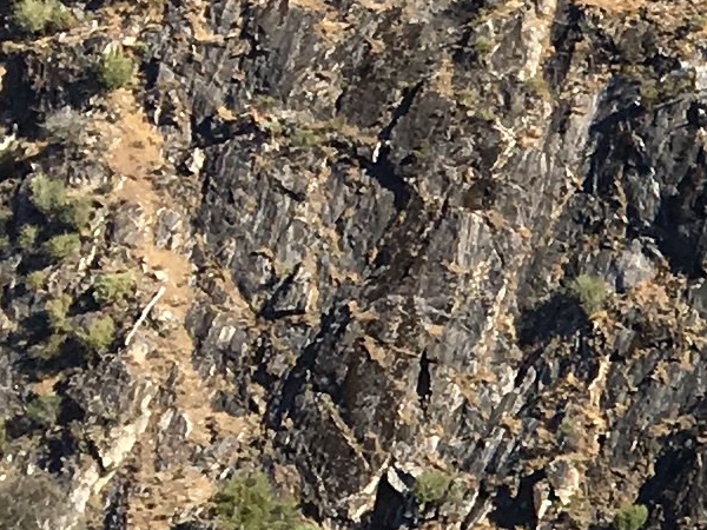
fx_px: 3983
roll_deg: +2.1
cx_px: 1785
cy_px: 731
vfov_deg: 7.5
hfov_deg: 9.0
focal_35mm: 195
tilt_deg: -11.1
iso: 25
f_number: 2.2
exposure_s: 1/1425
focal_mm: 4.15
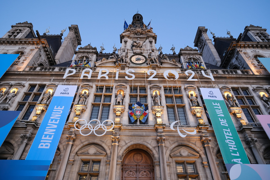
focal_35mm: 21
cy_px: 90
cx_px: 135
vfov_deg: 59.5
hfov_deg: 81.2
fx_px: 157
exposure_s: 1/30
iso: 400
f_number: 3.6
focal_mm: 14
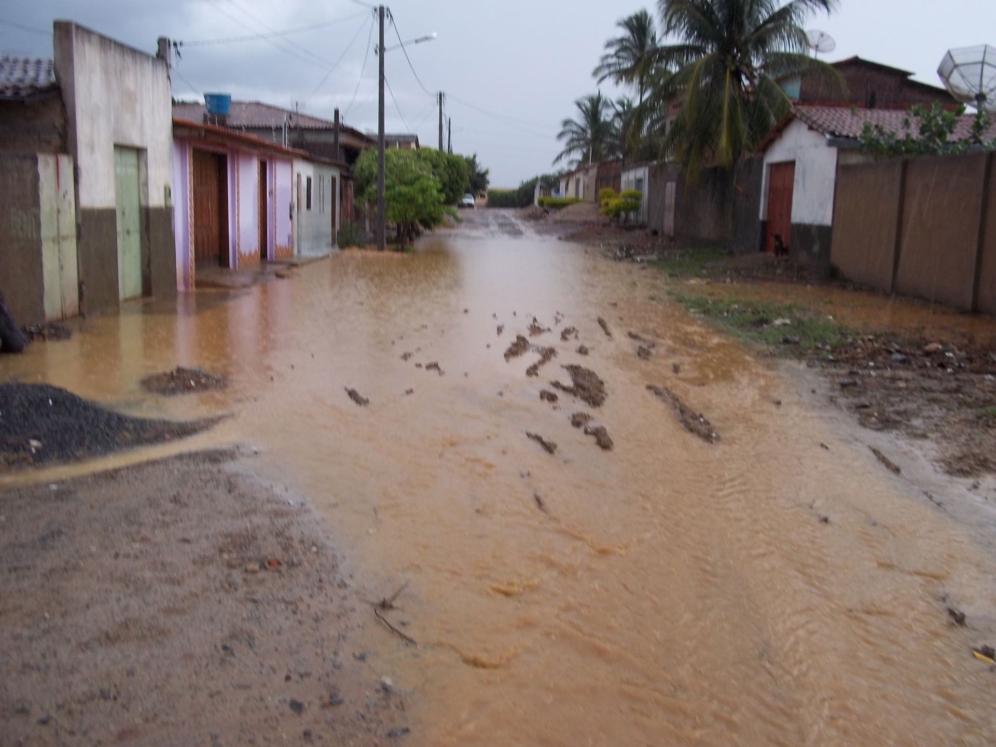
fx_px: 1036
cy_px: 374
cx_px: 498
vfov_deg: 39.7
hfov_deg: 51.4
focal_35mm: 36
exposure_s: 1/125
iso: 80
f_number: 8
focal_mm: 6.5
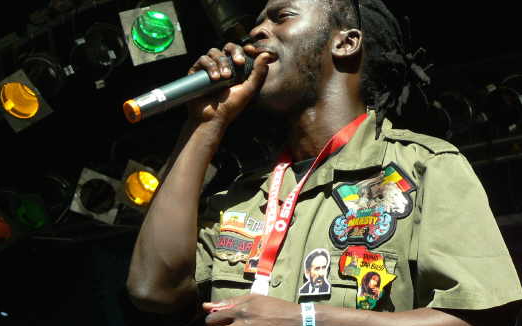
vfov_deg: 10.6
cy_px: 145
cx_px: 264
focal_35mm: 123
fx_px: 1749
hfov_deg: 17.0
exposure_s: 1/250
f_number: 4
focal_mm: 17.3
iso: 64
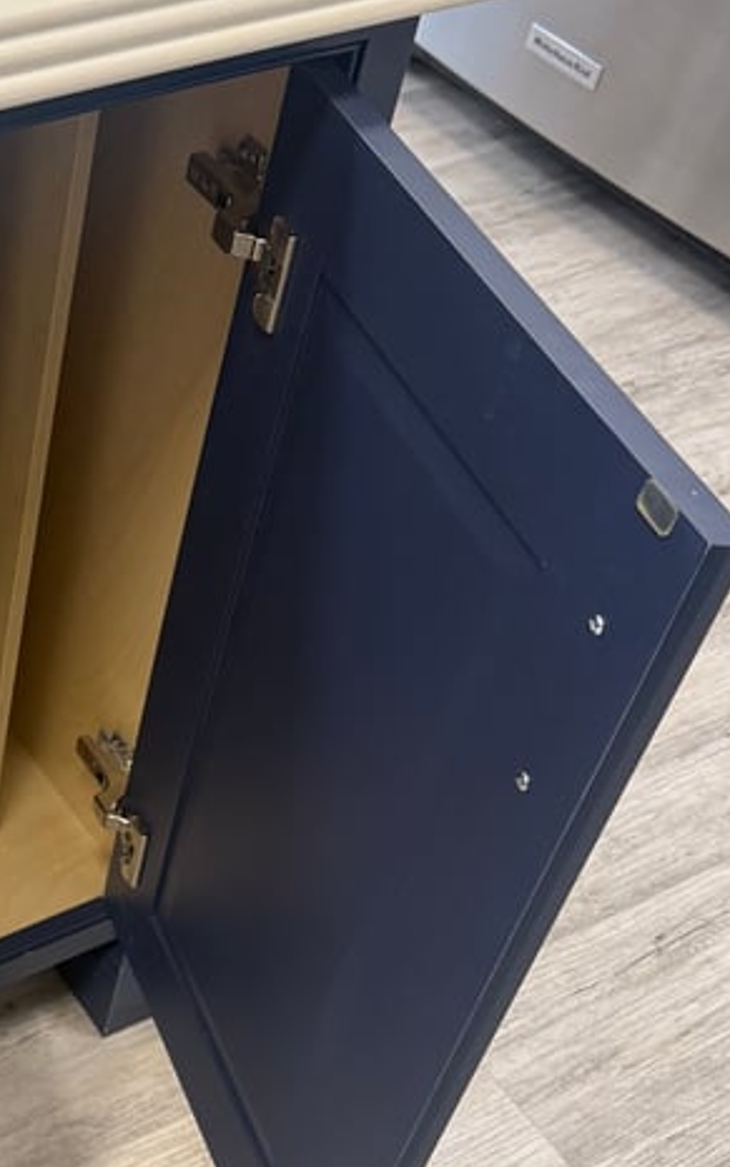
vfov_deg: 36.1
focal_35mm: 56
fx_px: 1781
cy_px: 714
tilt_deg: -46.6
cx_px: -68
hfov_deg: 22.0
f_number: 1.78
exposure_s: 1/120
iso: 200
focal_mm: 6.76
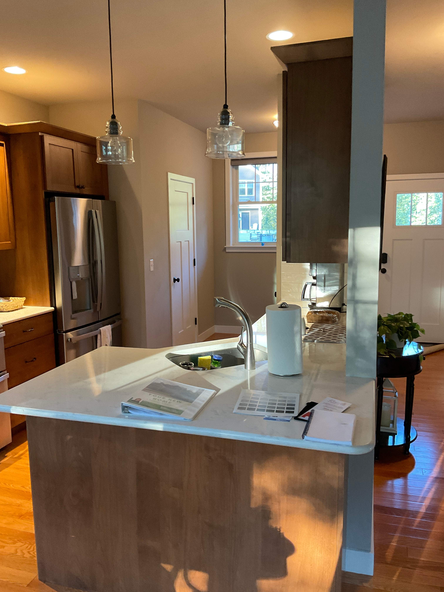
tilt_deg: -8.0
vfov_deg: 61.7
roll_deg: -0.2
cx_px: 222
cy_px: 296
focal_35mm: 29
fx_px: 496
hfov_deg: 48.2
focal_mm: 3
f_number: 1.8
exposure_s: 1/60
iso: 200
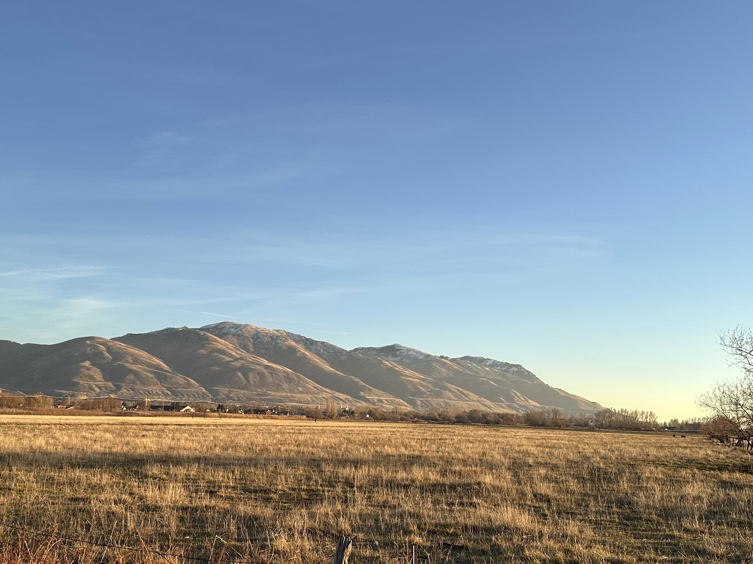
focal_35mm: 36
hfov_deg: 51.3
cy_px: 339
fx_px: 783
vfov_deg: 39.5
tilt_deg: +6.2
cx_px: 342
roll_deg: -1.2
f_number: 1.78
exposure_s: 1/1751
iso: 80
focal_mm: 6.86
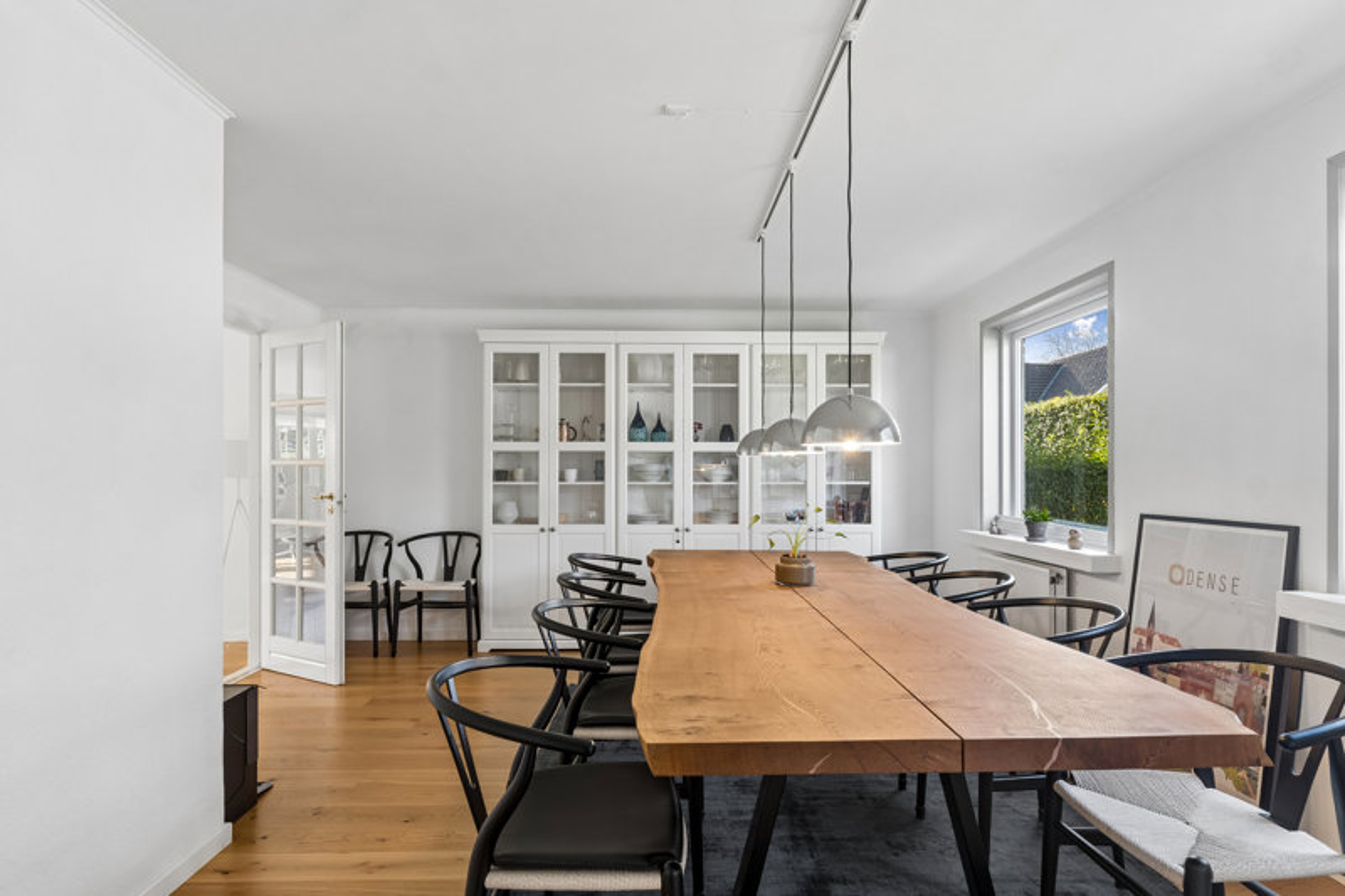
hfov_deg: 81.2
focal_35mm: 21
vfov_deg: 59.5
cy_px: 448
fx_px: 784
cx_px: 672
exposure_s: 1/8
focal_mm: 14
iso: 200
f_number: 8
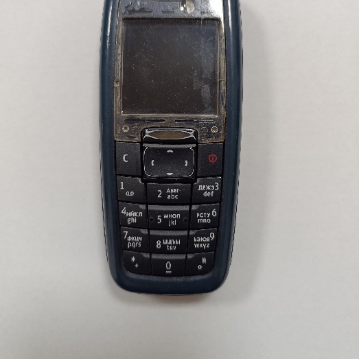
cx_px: 180
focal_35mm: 28
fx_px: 329
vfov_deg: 56.6
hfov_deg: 57.3
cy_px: 135
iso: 1000
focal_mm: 6.11
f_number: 1.7
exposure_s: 1/100
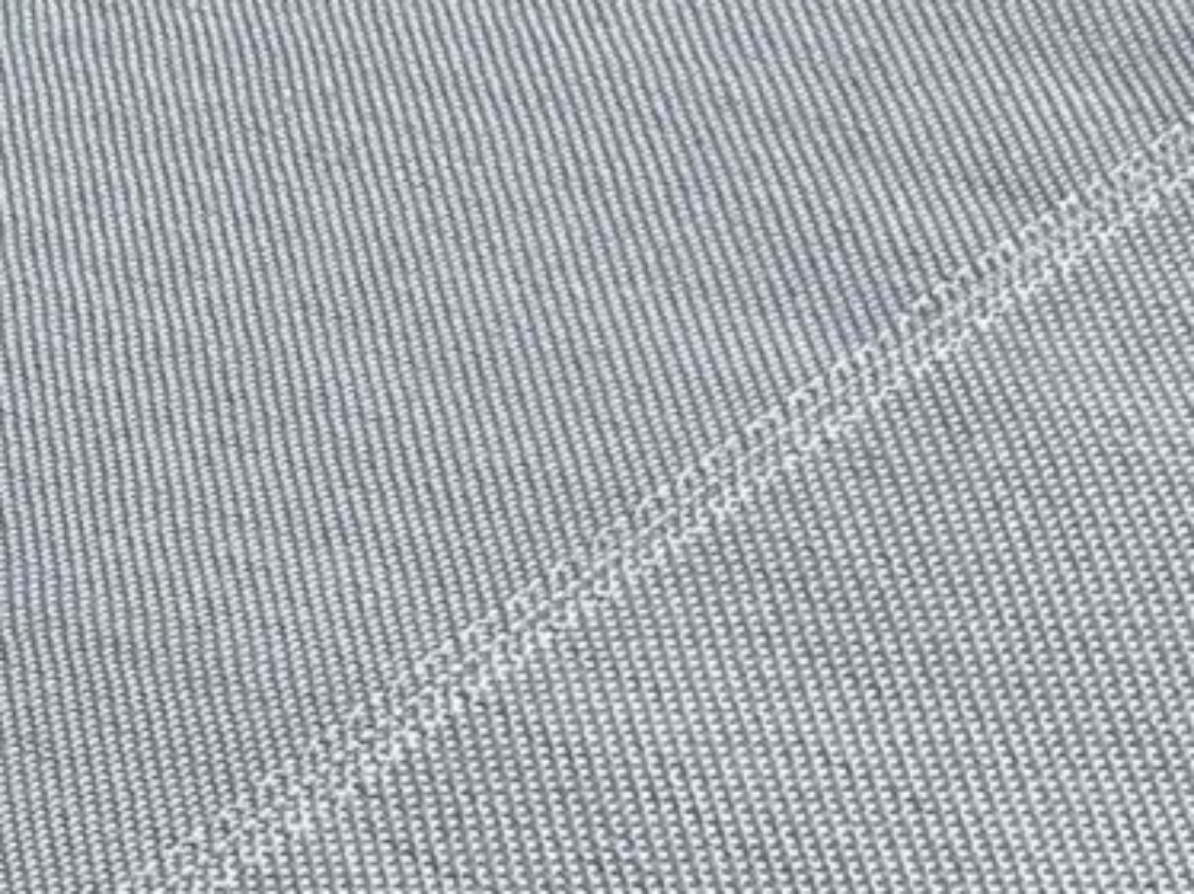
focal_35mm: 178
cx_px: -2270
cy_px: -543
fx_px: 6136
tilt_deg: -38.1
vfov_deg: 8.1
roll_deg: +4.2
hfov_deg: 9.1
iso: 50
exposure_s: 1/10870
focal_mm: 5.1
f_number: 1.6
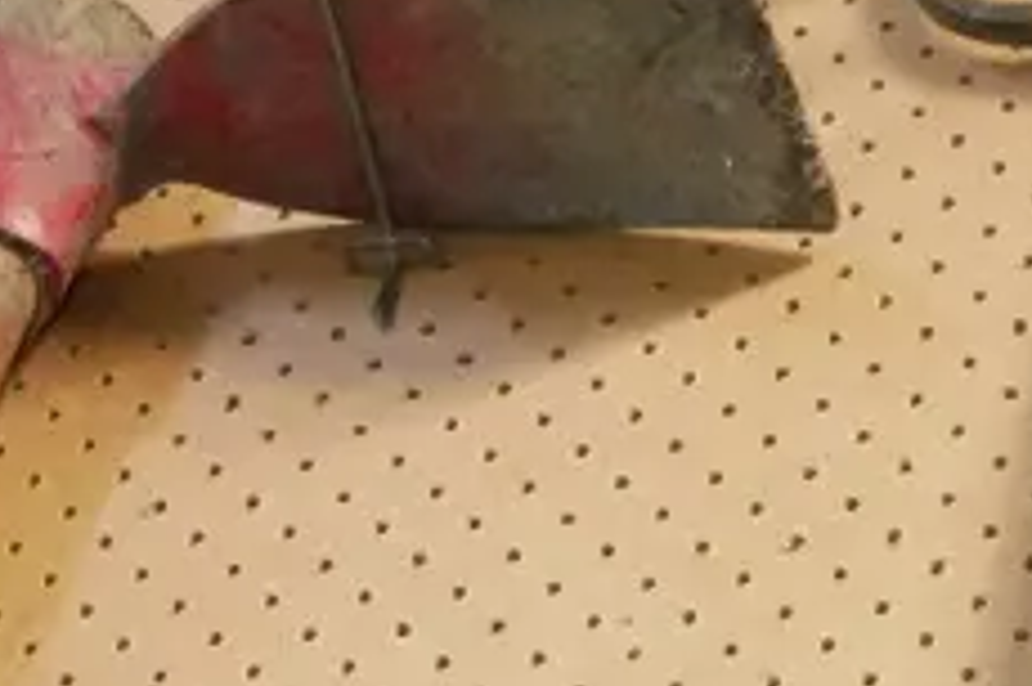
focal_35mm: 167
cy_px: 1368
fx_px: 4784
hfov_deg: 12.0
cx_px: 1245
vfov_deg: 7.9
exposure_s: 1/160
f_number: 3.9
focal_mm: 18
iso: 3200
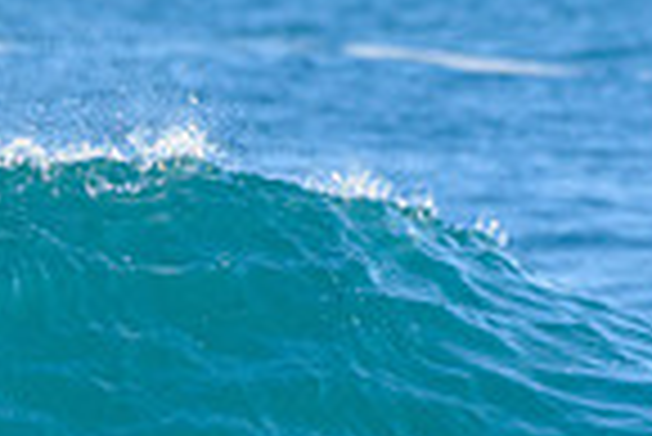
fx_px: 44343
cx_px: -109
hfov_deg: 0.8
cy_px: 572
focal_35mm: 2446
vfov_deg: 0.6
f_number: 5.6
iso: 320
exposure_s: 1/2000
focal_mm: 500
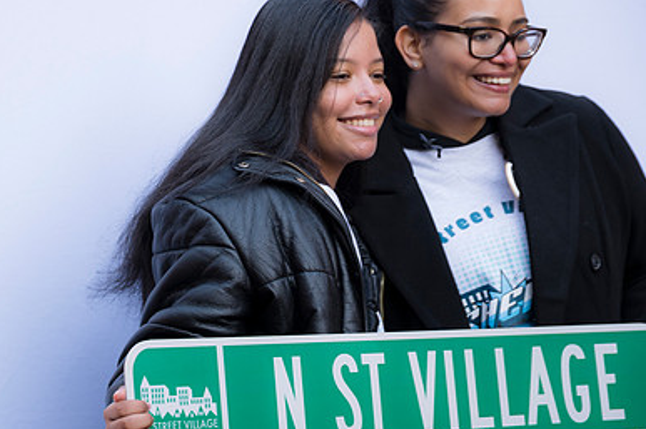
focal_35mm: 123
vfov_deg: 11.1
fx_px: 2204
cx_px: 222
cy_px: 199
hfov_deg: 16.6
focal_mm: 82
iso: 320
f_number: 4
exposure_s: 1/250
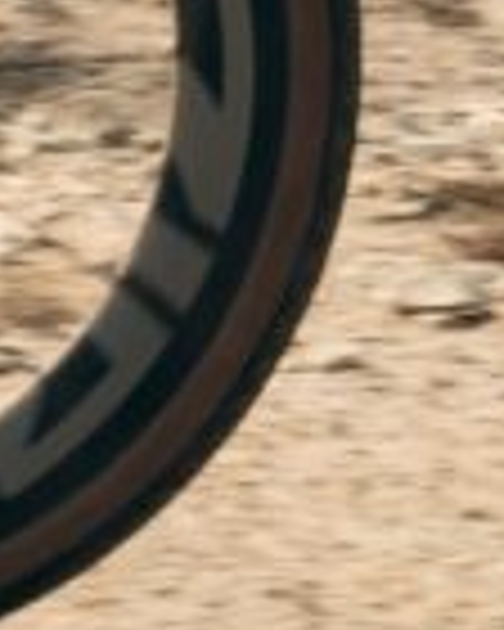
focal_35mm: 165
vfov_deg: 11.2
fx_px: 3077
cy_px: -340
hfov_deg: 7.6
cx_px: -1238
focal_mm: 16
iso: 160
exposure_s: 1/160
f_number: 11
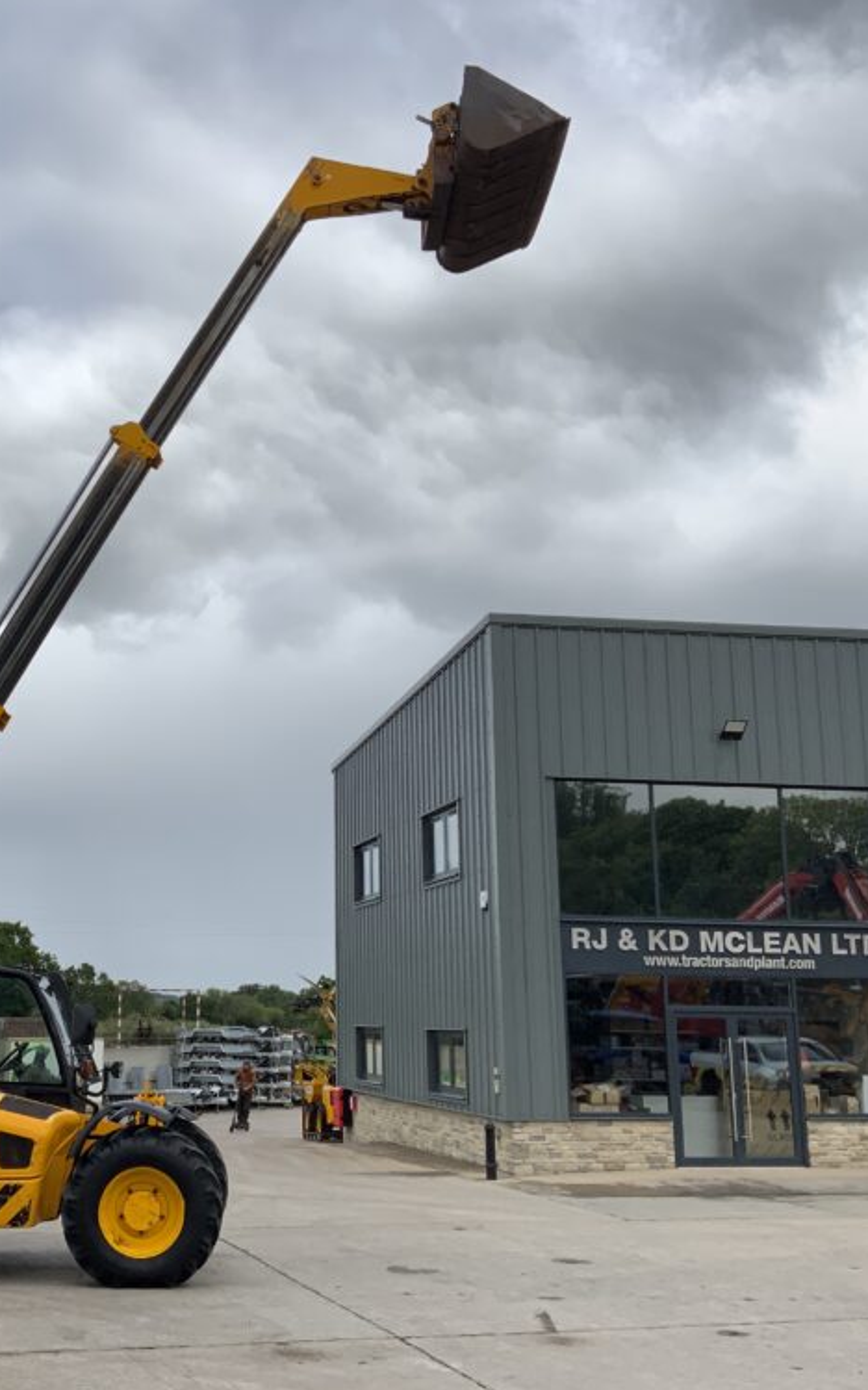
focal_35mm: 42
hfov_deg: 30.1
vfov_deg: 47.2
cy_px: 696
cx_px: 224
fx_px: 1590
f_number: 1.8
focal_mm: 3
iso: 16
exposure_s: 1/1534
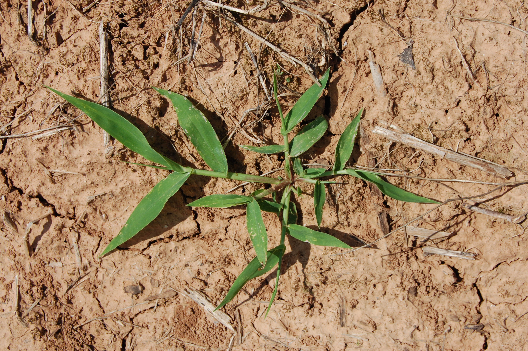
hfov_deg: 29.3
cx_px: 264
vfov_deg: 19.7
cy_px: 176
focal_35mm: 69
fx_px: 1011
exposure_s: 1/400
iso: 200
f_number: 10
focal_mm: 46
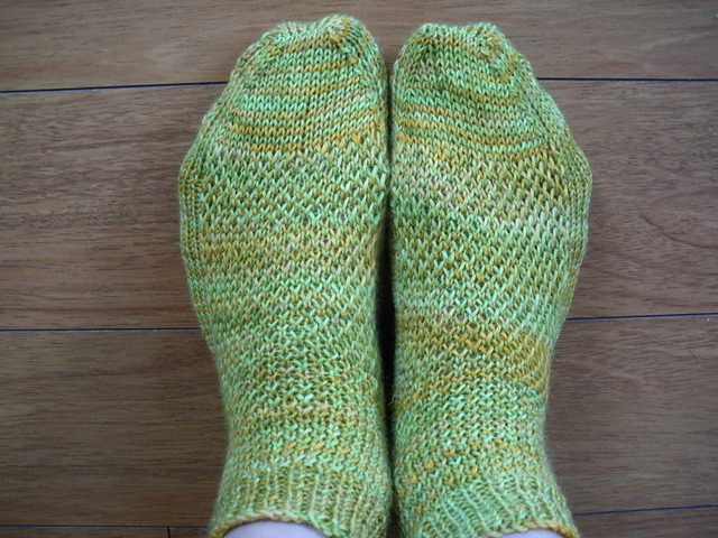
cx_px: 359
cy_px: 269
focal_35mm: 36
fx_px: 747
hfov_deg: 51.4
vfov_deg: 39.7
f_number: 3.5
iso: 400
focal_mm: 6.3
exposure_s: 1/31.8
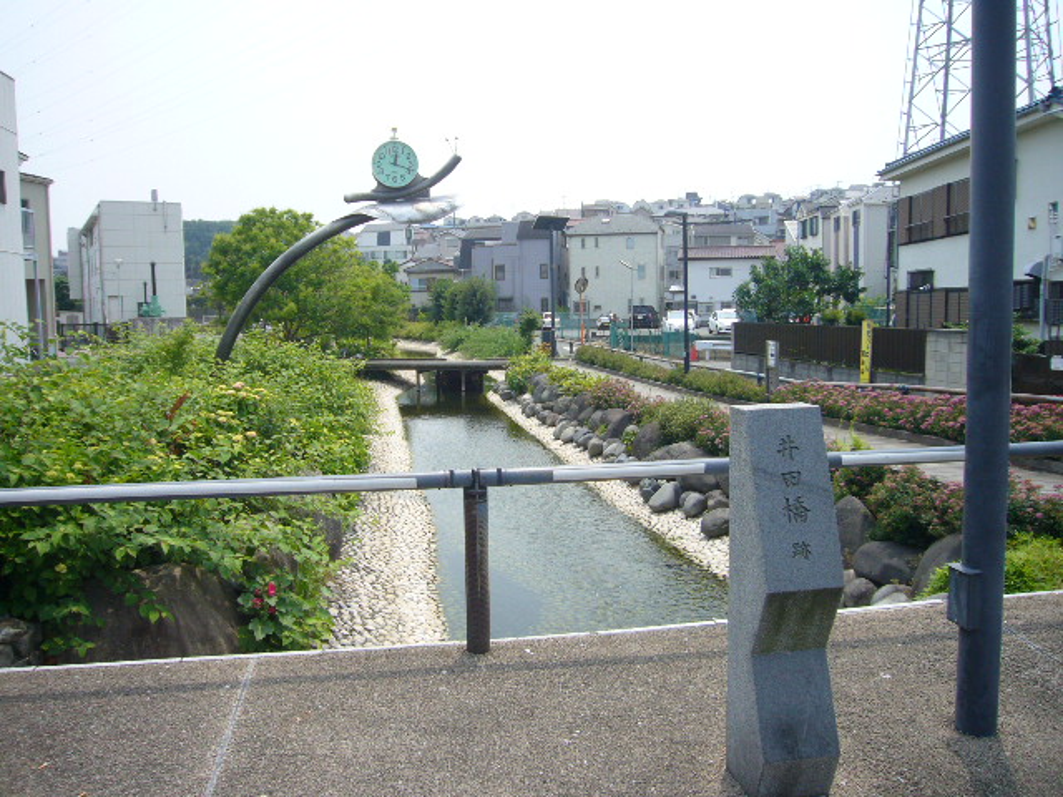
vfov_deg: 49.7
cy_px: 398
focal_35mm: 28
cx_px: 532
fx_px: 860
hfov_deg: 63.4
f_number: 5.6
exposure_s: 1/250
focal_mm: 4.6
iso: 80
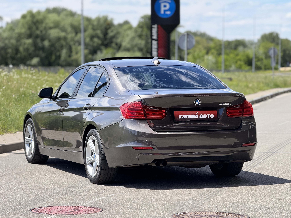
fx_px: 1009
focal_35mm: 120
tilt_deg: -1.5
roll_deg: -0.2
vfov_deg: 12.3
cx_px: 146
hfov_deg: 16.4
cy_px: 109
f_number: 2.8
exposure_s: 1/951
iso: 50
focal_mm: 15.66
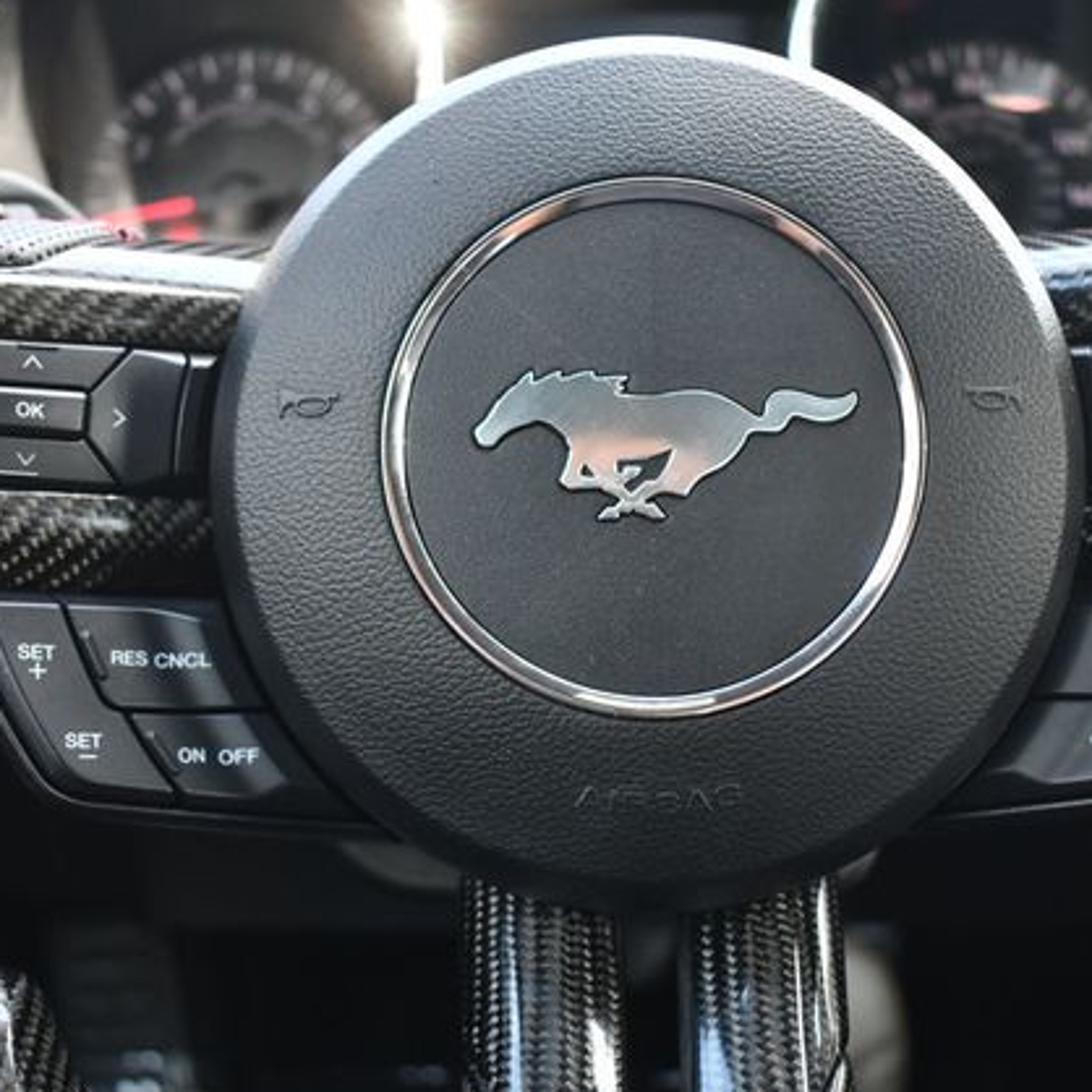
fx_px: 1856
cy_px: 551
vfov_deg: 32.8
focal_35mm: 52
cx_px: 656
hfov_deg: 32.7
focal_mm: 27
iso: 800
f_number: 4
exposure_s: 1/125
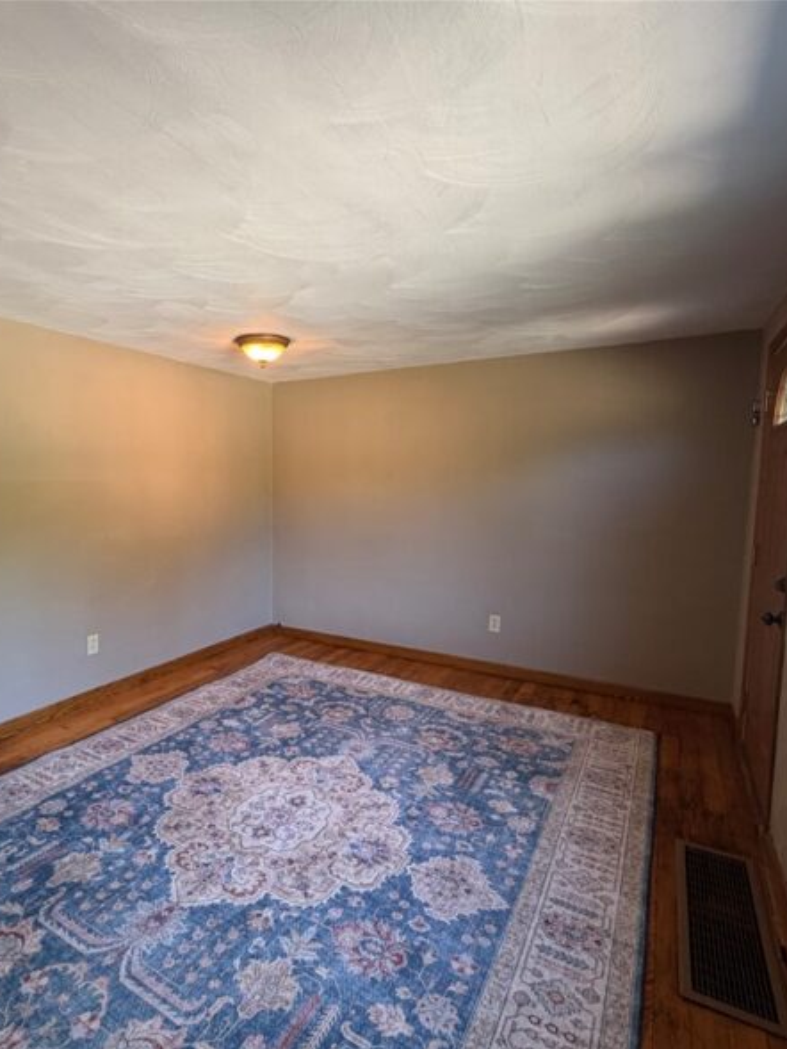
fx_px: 576
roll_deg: -0.1
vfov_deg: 84.6
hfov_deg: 68.0
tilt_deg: -5.6
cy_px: 533
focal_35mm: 19
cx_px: 315
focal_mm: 2.22
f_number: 2.2
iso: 200
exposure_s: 1/60
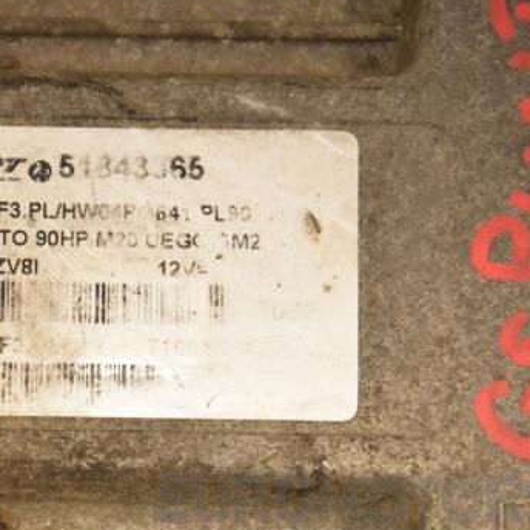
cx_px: 129
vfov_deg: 7.5
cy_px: 294
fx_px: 4049
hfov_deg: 7.5
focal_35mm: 234
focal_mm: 105
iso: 800
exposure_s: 1/200
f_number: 8
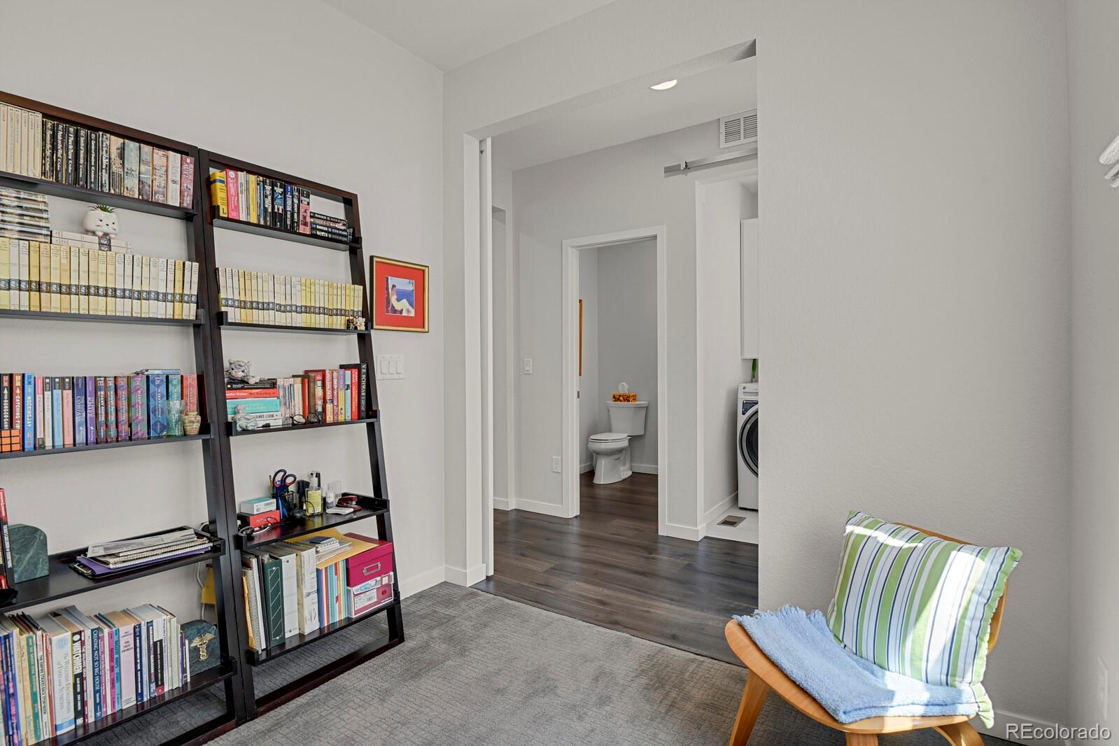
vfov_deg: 70.4
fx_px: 528
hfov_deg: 93.3
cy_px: 373
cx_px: 560
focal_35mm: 17
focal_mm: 17
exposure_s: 1/20
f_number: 8
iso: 3600
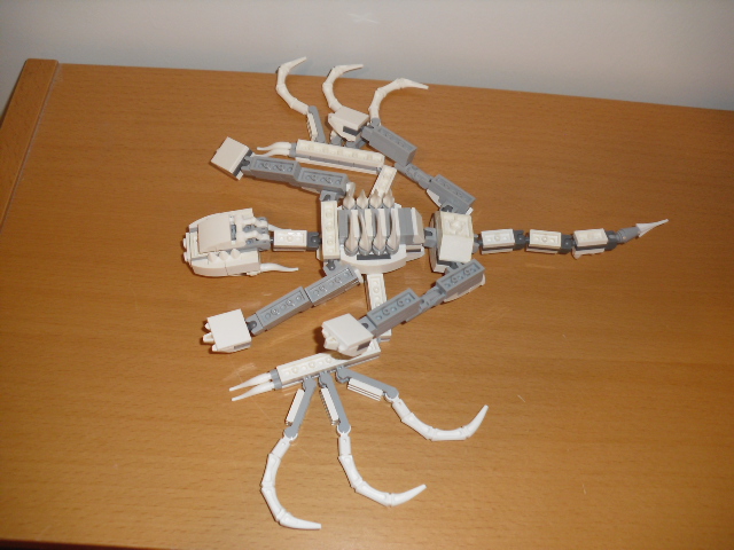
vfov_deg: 39.7
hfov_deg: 51.4
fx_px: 763
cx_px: 367
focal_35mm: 36
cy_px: 275
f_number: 3.1
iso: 200
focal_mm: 6.3
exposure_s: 1/60
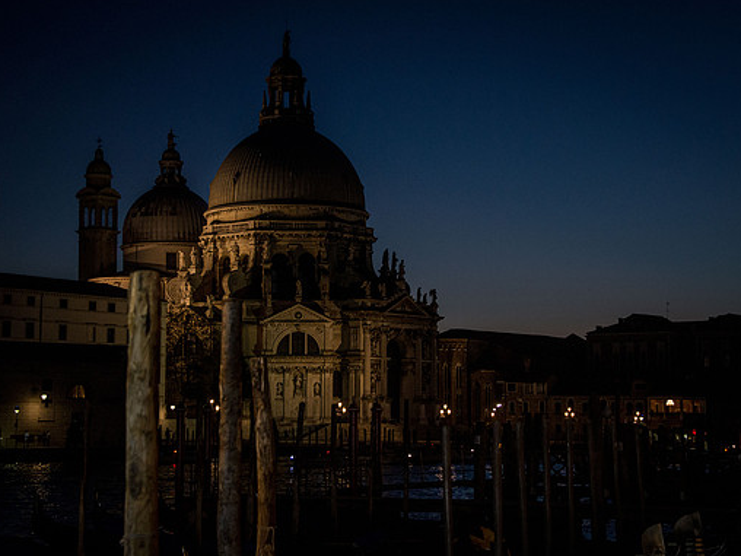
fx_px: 1691
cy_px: 272
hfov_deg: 24.7
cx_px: 368
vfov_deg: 18.7
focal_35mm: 79
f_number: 4.8
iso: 2000
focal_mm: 62
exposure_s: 1/50
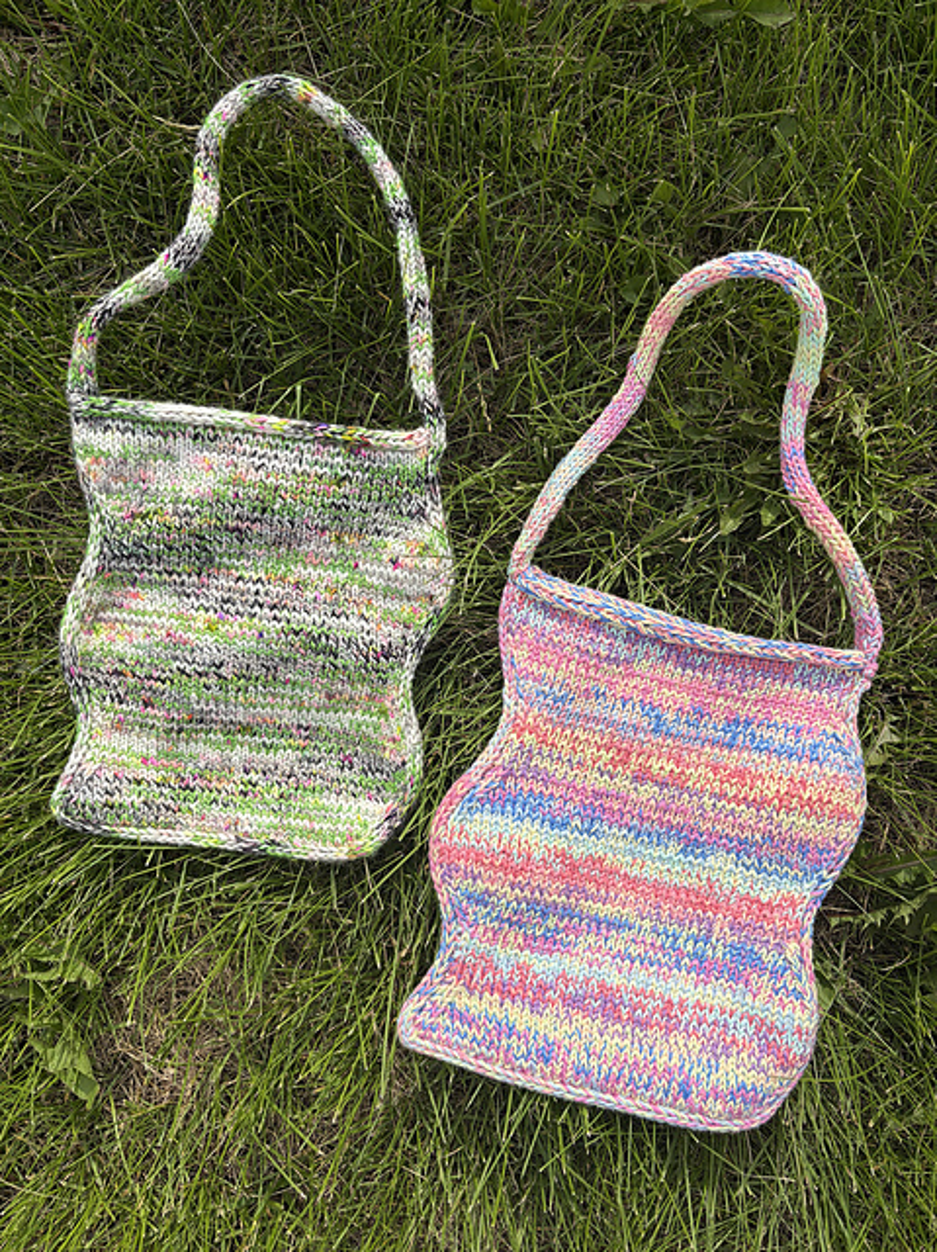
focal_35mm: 26
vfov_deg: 67.3
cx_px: 468
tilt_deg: -87.1
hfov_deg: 53.0
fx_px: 940
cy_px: 626
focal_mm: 5.96
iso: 64
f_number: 1.6
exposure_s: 1/3831
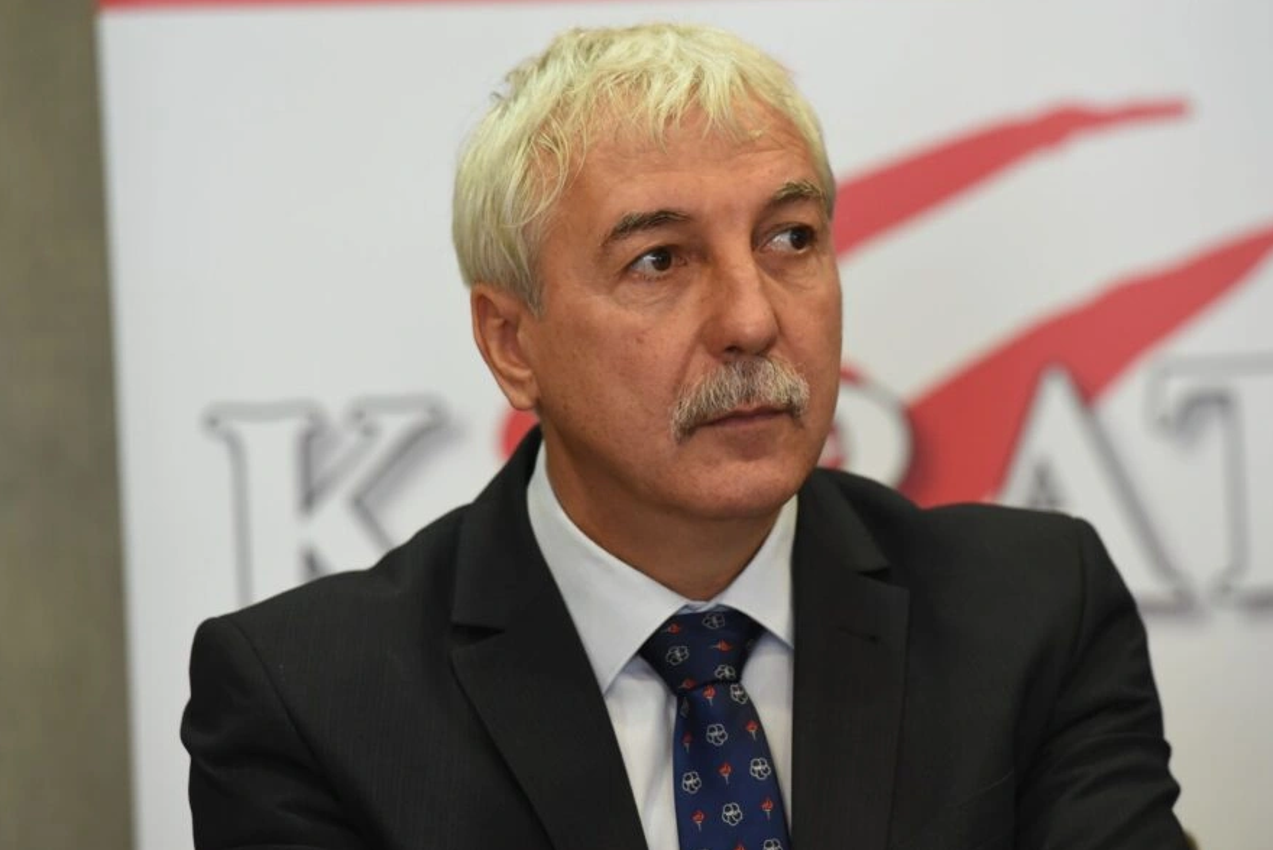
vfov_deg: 6.1
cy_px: 416
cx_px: 725
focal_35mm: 227
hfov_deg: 9.1
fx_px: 8032
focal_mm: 195
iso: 3200
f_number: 4
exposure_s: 1/320
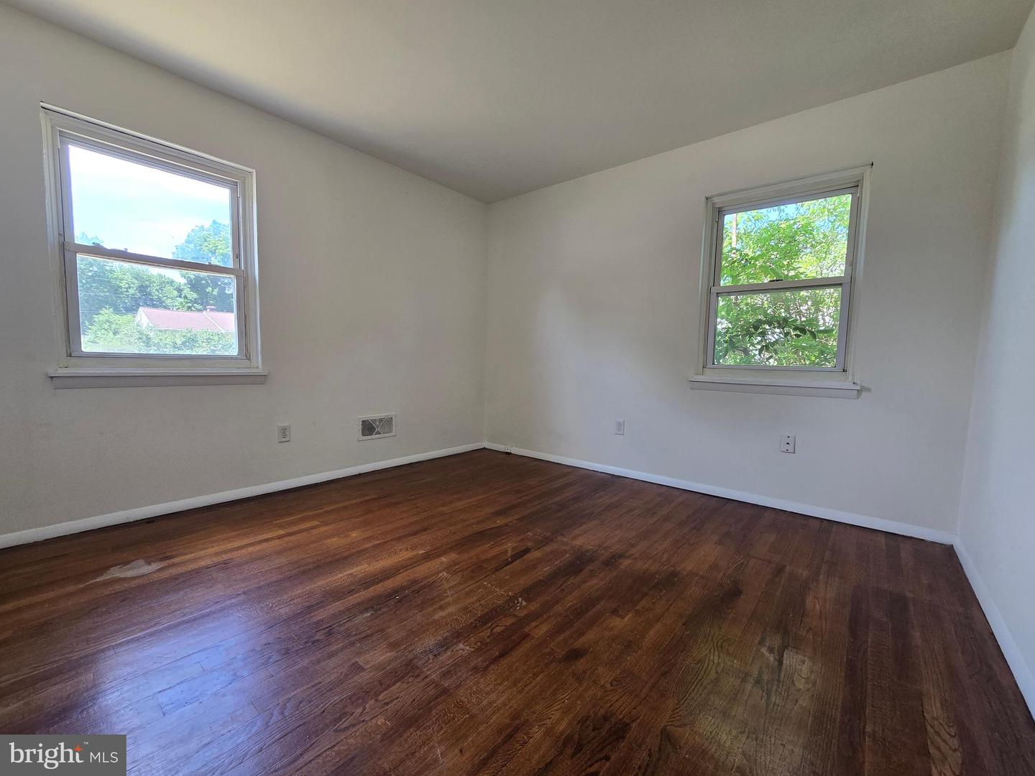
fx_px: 389
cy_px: 388
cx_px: 518
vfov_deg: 89.9
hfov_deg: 106.2
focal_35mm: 13
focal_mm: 2.2
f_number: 2.2
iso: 64
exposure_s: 1/60
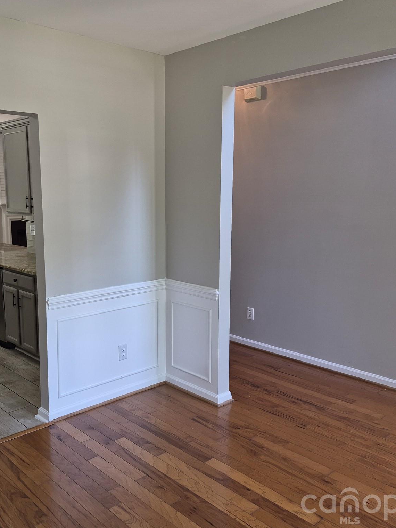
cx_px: 154
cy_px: 263
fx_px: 473
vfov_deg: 58.3
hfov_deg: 45.2
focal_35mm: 31
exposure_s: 1/60
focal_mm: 5.4
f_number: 1.8
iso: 80
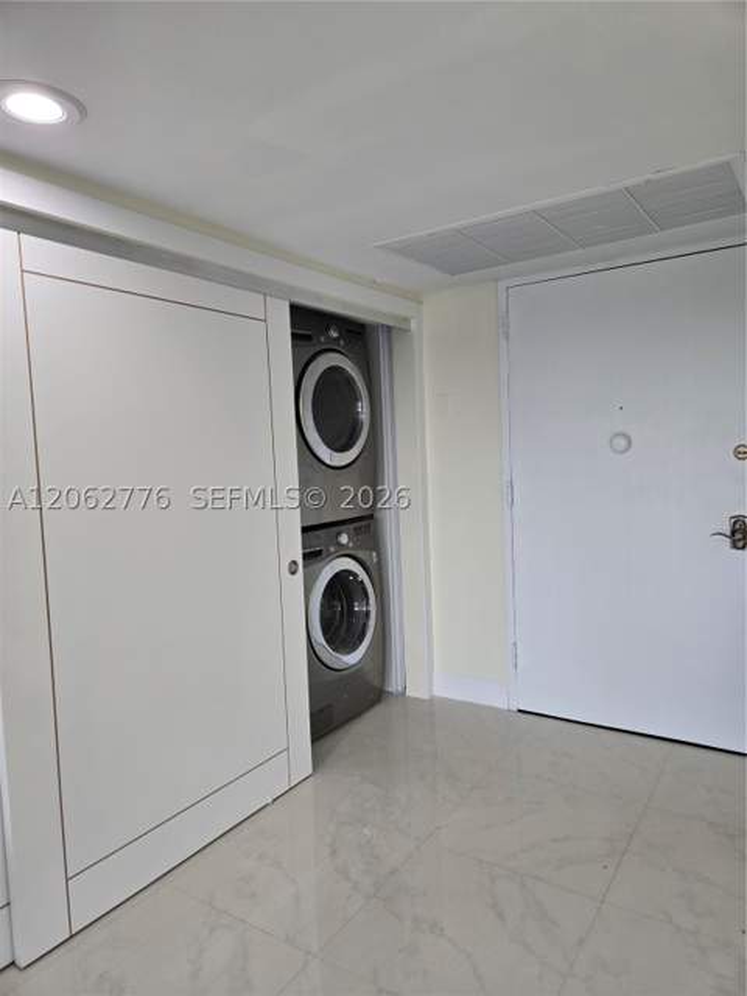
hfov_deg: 58.9
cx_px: 374
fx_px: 662
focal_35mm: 23
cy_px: 498
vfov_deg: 73.9
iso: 80
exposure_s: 1/120
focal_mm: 5.4
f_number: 1.8
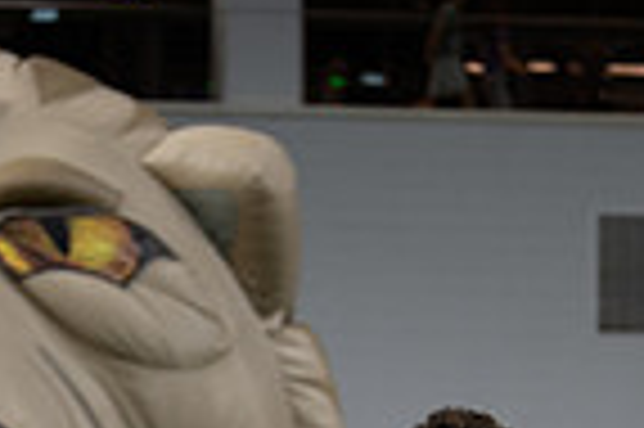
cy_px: 809
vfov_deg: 6.6
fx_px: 3627
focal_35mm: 203
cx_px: 176
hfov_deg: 10.1
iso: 500
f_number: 1.2
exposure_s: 1/1000
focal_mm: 50
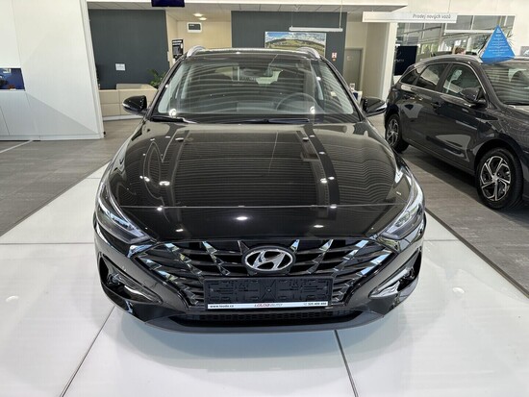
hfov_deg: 71.6
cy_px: 198
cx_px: 264
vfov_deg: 56.9
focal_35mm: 24
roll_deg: -0.5
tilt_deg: -20.0
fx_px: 367
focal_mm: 6.86
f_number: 1.78
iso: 64
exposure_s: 1/100
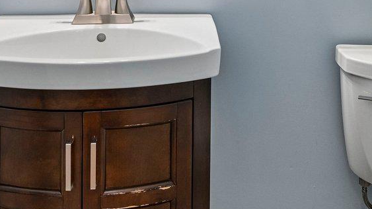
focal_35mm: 61
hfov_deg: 34.2
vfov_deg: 17.9
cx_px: 238
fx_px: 601
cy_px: -92
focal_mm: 16
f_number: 8
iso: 800
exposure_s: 1/60
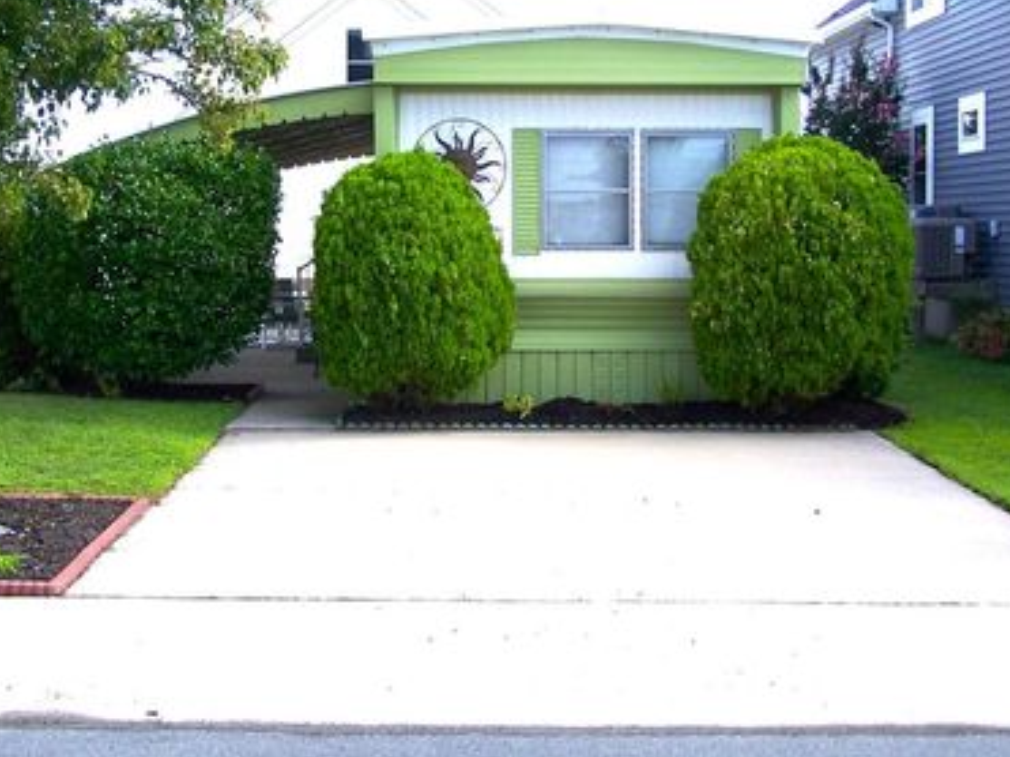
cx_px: 419
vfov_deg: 25.1
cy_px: 249
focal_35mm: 58
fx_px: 1692
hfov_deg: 33.2
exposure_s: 1/500
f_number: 2.9
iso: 80
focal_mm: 7.1
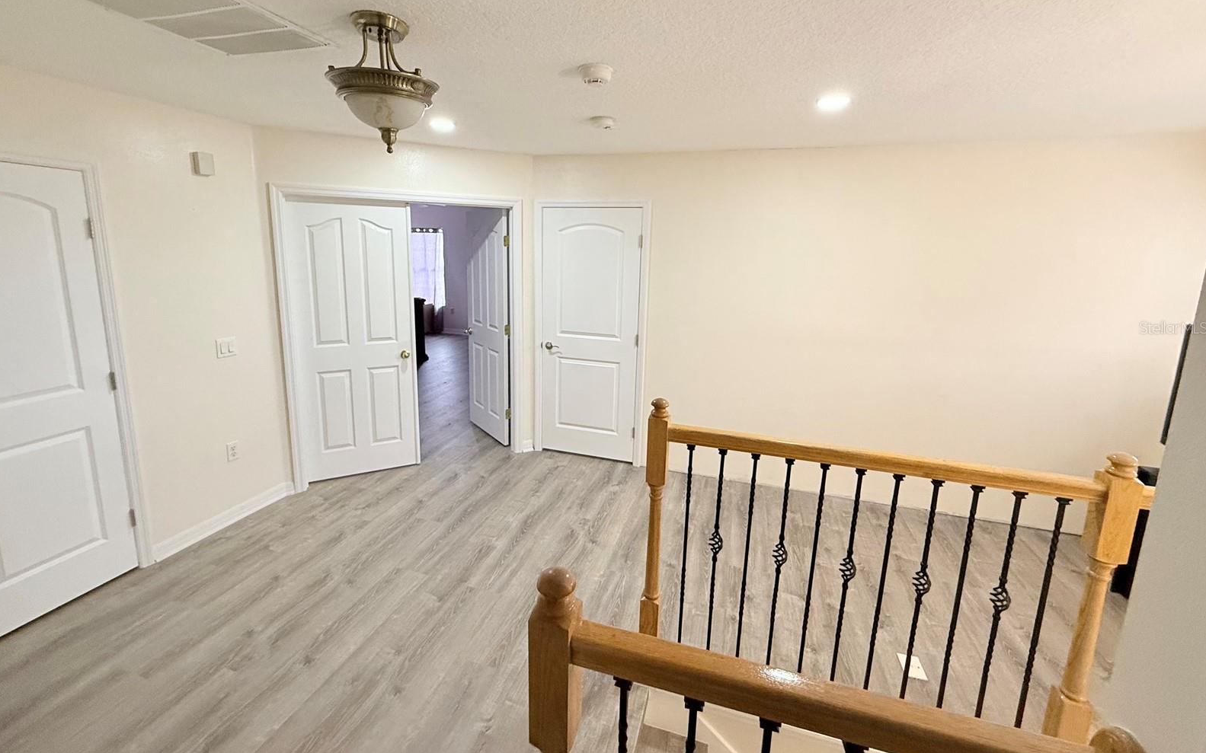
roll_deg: -1.3
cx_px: 602
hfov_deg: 101.5
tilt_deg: -10.0
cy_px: 327
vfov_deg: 74.4
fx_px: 493
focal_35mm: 15
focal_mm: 2.22
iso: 320
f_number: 2.2
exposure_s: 1/60
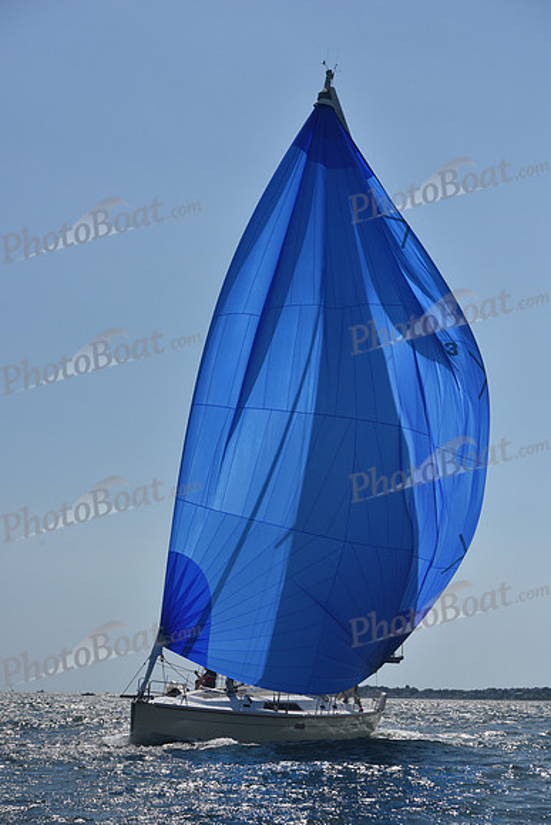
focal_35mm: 70
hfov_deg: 19.5
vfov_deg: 28.8
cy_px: 412
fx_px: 1606
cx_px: 276
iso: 250
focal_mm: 70
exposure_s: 1/1250
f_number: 8
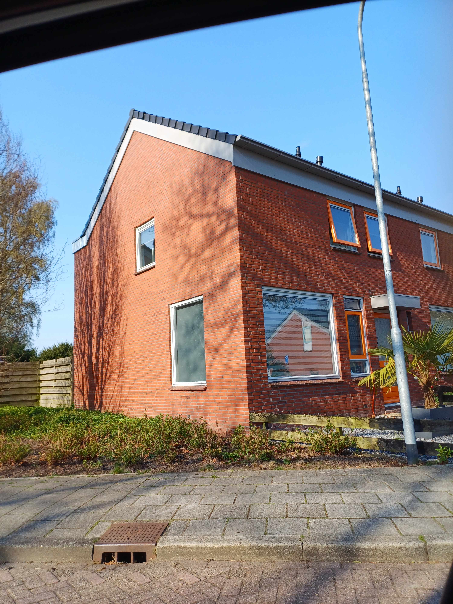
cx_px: 226
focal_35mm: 25
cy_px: 302
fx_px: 436
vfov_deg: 69.4
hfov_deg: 54.9
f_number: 1.8
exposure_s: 1/551
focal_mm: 4.65
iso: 50
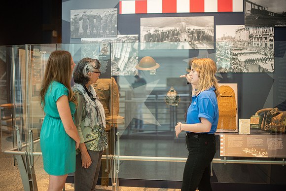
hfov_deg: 39.4
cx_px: 143
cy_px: 96
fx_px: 399
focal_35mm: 50
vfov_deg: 26.9
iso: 640
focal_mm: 50
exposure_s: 1/200
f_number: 1.8
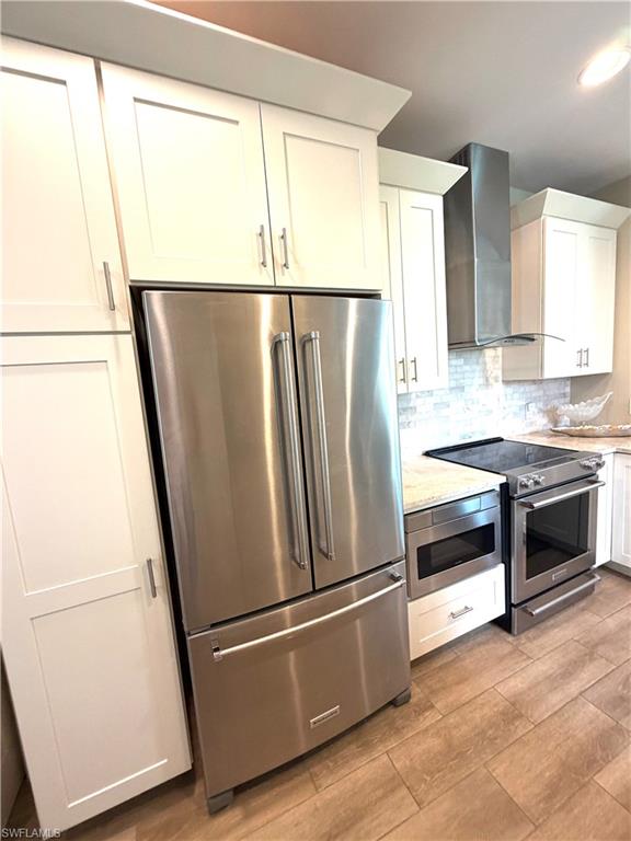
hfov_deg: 85.7
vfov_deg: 102.1
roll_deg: +6.3
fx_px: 340
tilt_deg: -5.5
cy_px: 420
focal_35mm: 14
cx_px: 316
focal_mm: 2.22
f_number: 2.2
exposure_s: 1/60
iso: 200
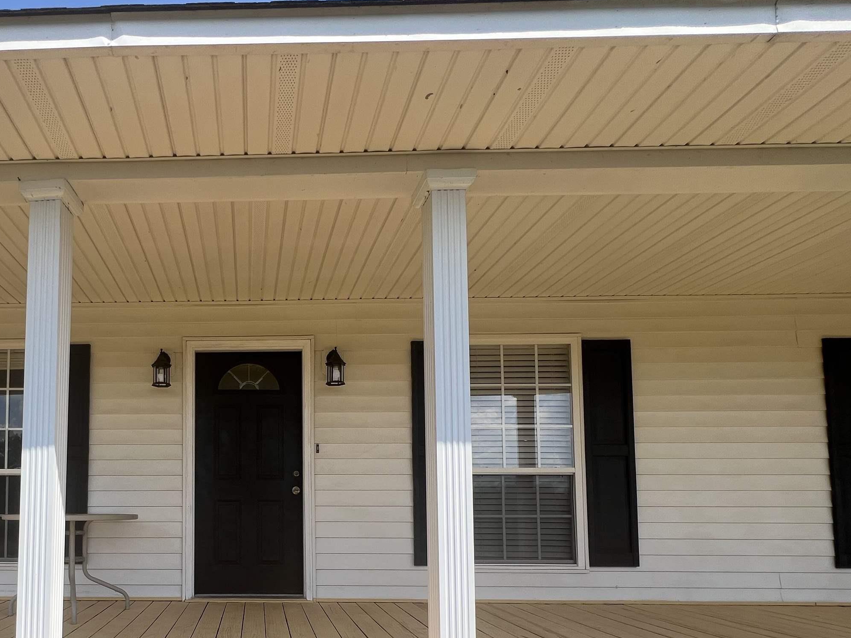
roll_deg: -0.4
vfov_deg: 61.9
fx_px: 492
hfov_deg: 77.1
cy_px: 485
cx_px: 239
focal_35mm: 20
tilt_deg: +2.7
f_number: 1.8
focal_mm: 1.57
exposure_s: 1/1376
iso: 32
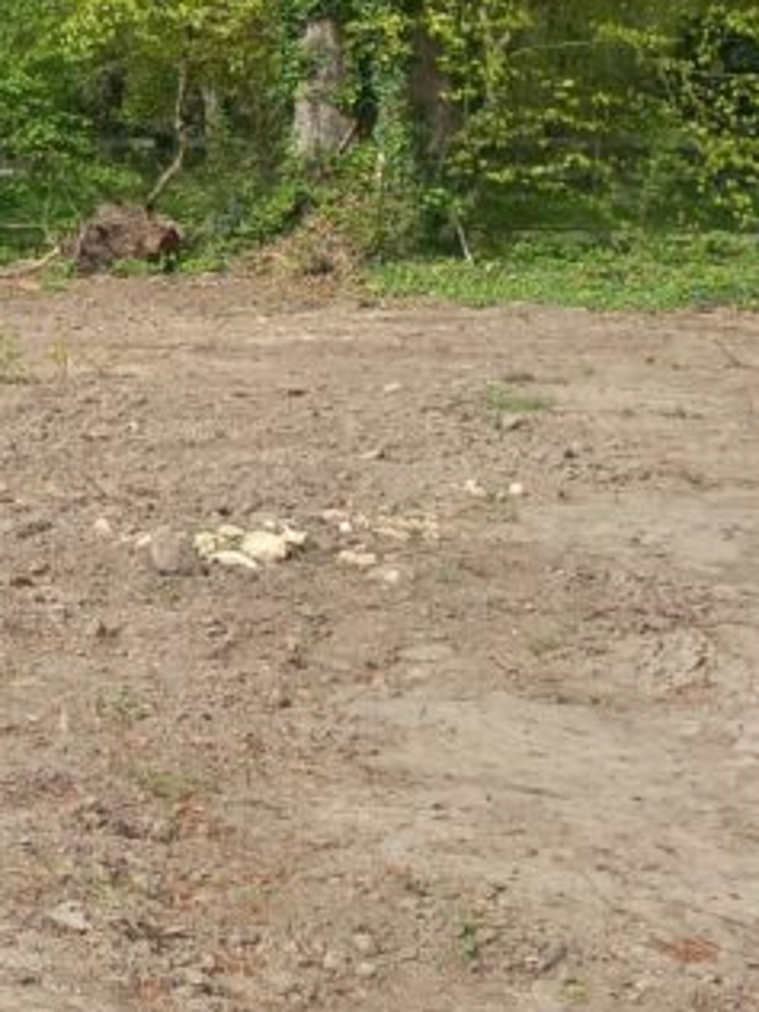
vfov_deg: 23.9
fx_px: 2368
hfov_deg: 16.1
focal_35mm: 81
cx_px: -487
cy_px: 259
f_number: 1.8
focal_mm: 4.6
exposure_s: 1/370
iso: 25
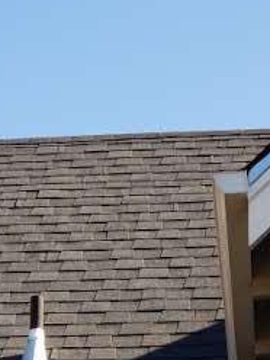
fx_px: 1747
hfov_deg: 8.8
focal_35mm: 168
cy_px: 263
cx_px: 173
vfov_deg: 11.7
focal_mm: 6
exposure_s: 1/349
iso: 25
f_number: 2.4
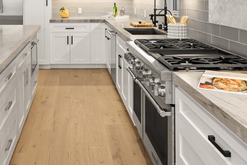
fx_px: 295
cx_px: 61
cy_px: -1
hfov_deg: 43.9
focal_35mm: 43
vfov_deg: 29.1
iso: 100
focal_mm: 19
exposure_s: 1/10
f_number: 6.3
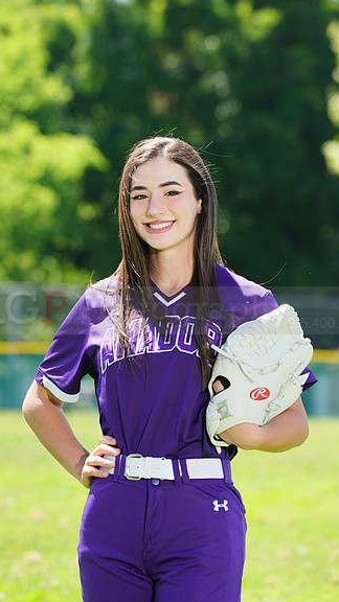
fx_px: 4698
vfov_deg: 7.3
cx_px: 153
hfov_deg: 4.1
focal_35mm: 294
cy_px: 301
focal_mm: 279
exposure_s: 1/160
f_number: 9
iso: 200
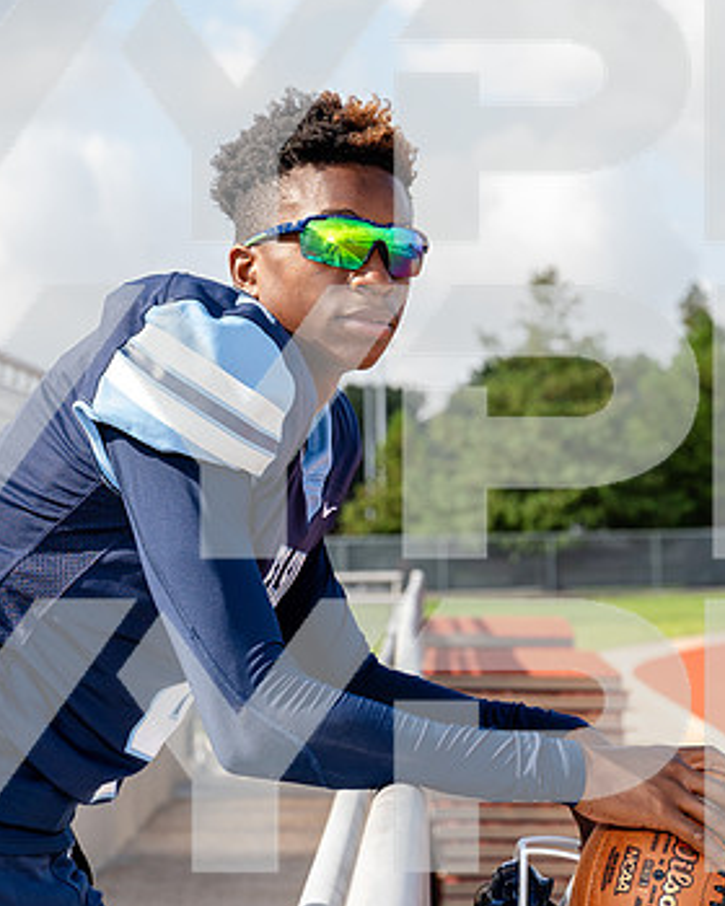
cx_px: 352
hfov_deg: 14.1
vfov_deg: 17.6
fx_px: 2924
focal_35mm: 109
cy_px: 423
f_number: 5.6
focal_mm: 70
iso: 200
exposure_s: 1/250
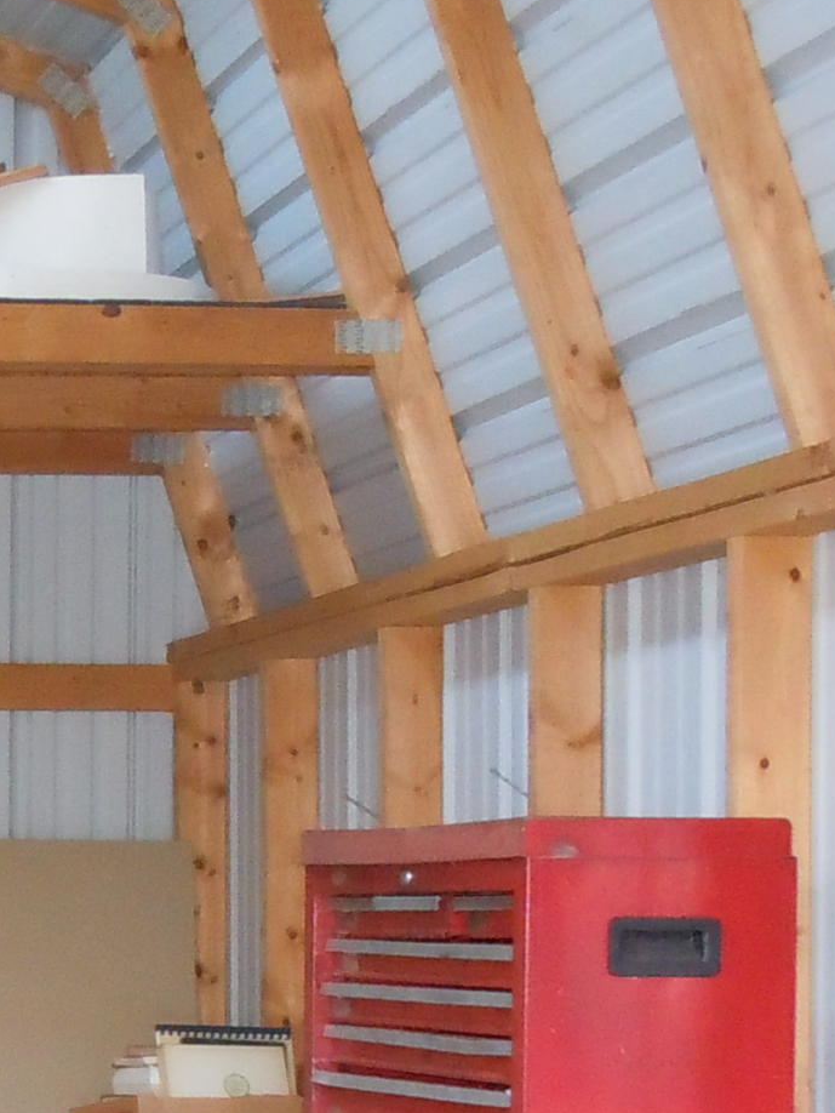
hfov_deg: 14.1
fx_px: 3150
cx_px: -414
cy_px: 977
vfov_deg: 19.7
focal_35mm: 98
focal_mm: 5.4
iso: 640
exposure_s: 1/30
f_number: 3.5
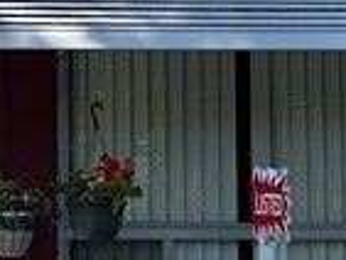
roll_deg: +0.0
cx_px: 32
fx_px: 1741
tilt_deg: +6.3
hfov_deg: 11.3
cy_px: 71
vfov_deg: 8.5
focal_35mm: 174
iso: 80
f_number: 1.78
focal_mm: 6.86
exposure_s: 1/3356
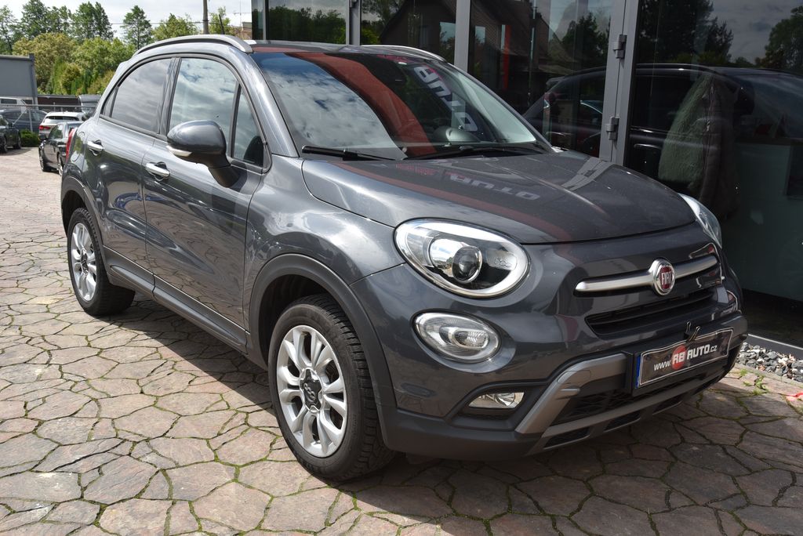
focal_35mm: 35
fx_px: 781
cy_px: 268
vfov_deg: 37.9
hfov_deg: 54.4
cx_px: 402
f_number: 10
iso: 500
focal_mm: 35
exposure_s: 1/400
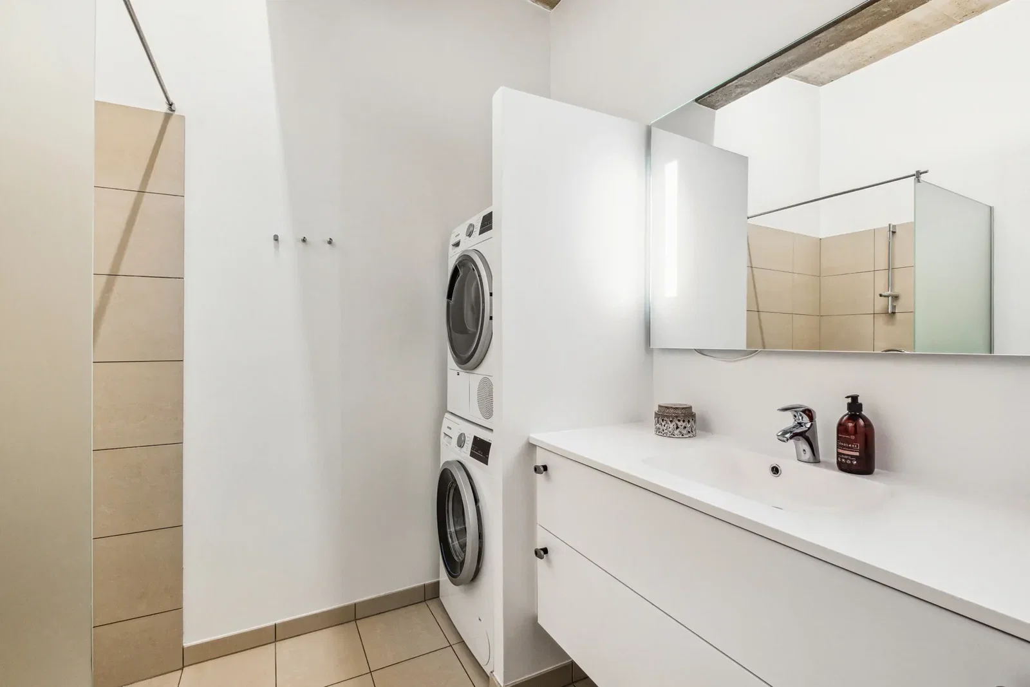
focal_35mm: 15
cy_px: 344
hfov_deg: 100.4
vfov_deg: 77.3
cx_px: 515
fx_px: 429
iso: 500
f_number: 8
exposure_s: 1/5
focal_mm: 10
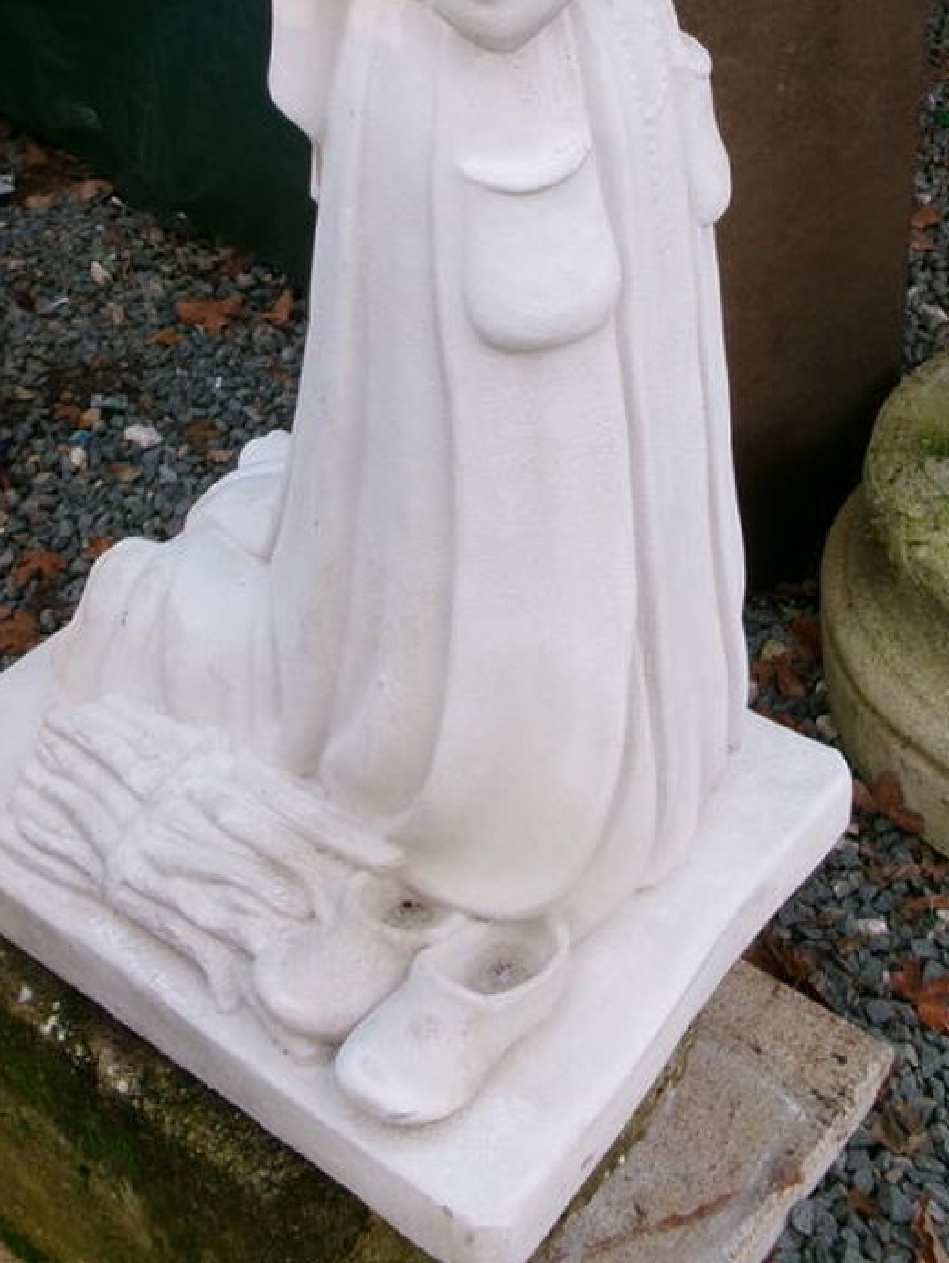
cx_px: 399
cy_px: 118
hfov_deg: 27.0
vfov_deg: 33.6
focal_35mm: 54
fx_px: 1972
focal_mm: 5.1
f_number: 3.9
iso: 100
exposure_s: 1/70
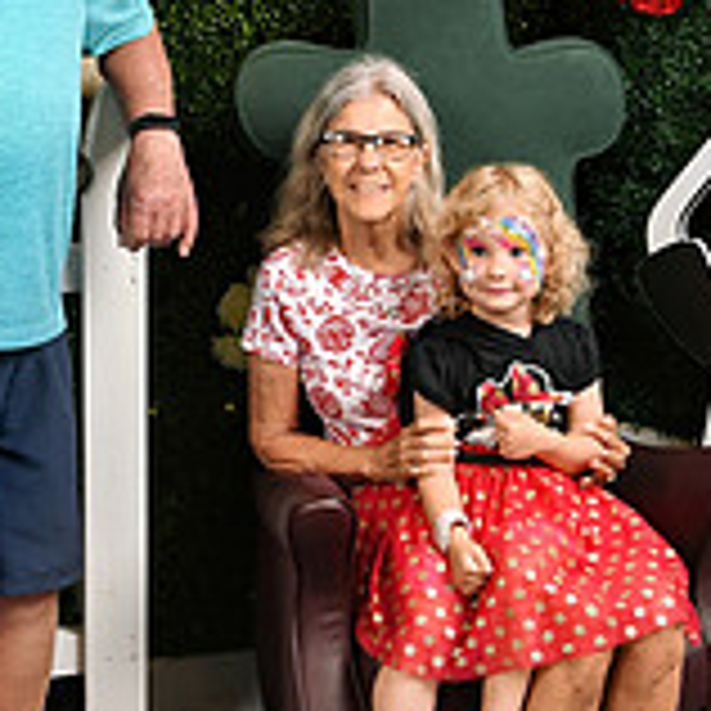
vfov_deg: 19.9
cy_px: 279
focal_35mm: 87
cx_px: 248
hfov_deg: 19.9
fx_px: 2022
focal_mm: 24
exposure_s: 1/125
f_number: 7.1
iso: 640
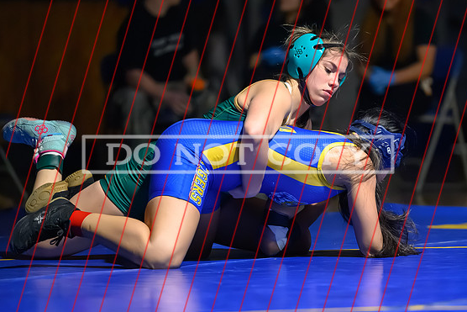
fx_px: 3711
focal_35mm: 286
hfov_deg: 7.2
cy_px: 174
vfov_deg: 4.8
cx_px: 308
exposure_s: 1/640
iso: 12800
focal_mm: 200
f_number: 2.8
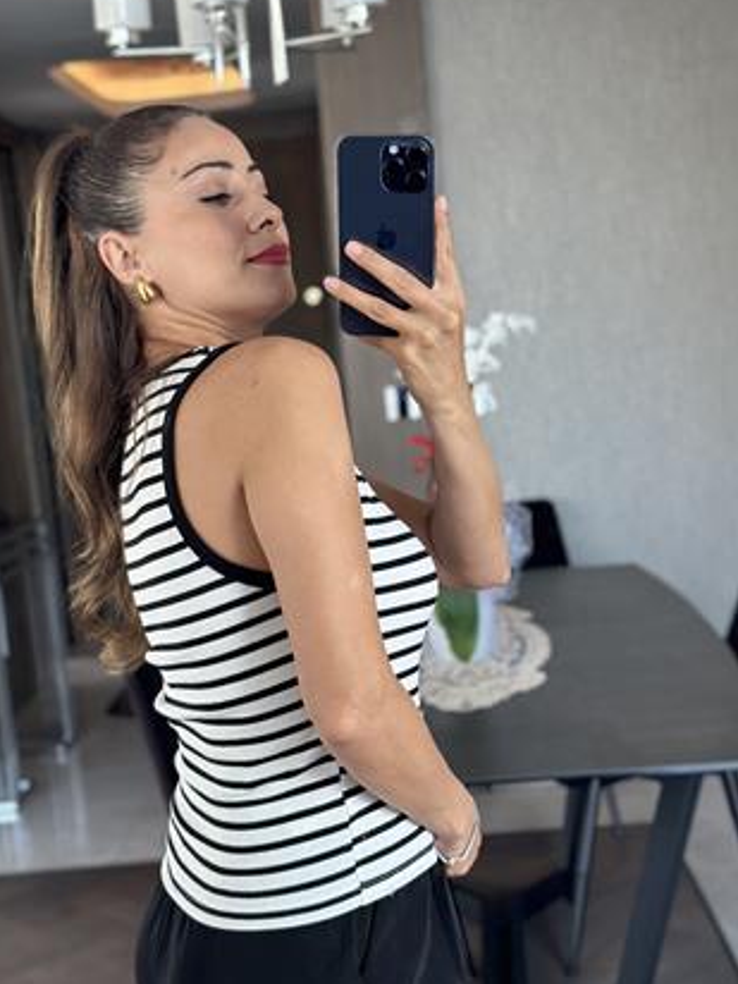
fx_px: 1677
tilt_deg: -16.4
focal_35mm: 59
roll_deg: +5.5
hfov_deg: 24.8
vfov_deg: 32.6
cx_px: 353
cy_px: 568
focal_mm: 6.86
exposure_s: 1/100
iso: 200
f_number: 1.78
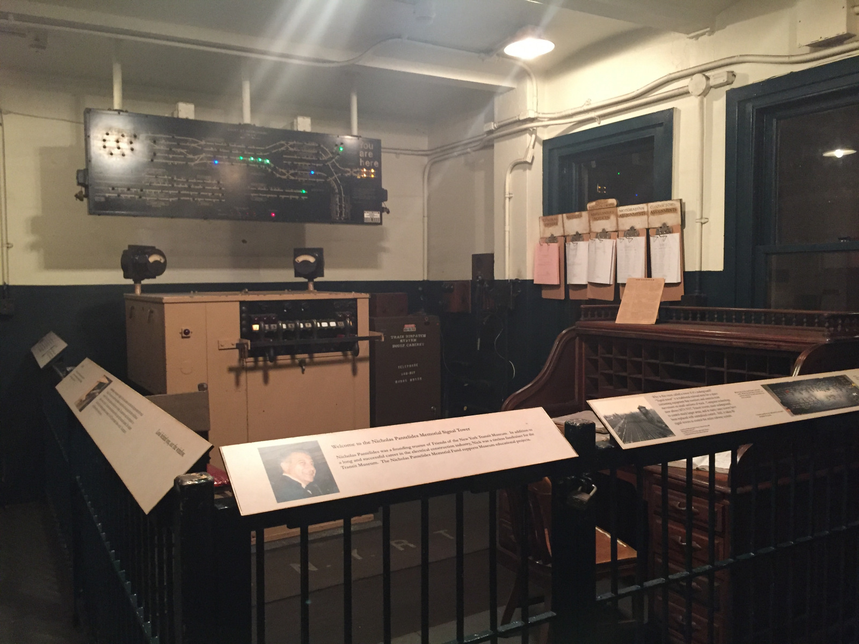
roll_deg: -0.3
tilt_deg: -2.8
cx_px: 430
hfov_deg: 61.7
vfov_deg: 48.2
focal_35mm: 29
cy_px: 322
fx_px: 720
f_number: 2.2
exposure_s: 1/20
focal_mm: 4.15
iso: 250
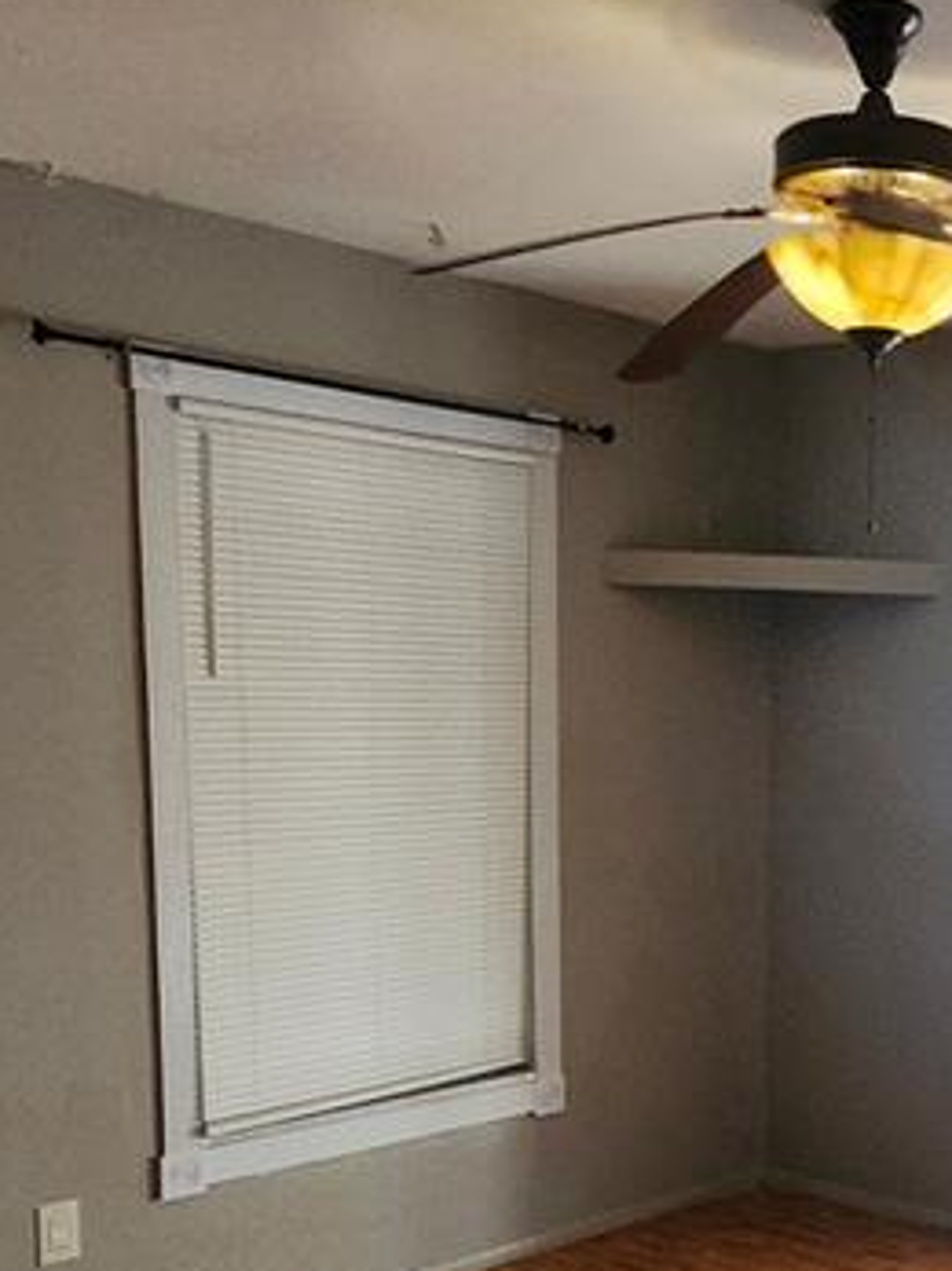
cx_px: 992
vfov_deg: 41.3
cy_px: 886
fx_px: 1651
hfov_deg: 29.6
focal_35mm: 45
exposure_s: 1/60
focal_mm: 1.74
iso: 250
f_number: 2.2
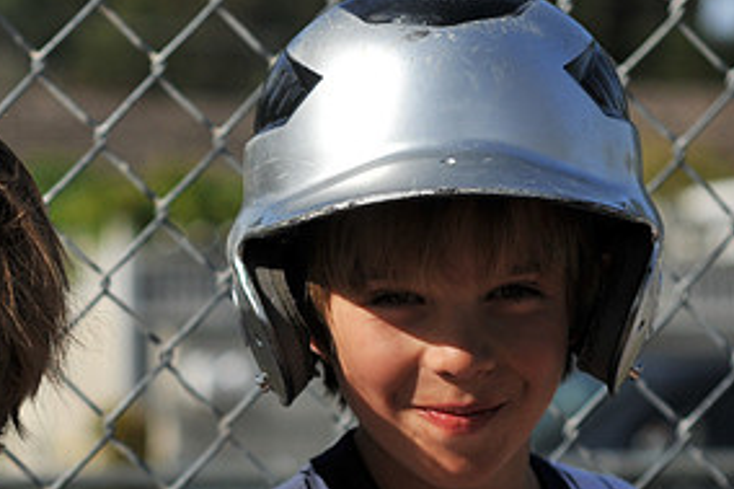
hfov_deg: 13.4
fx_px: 3118
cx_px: 132
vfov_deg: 8.9
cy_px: 410
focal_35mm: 153
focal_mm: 50
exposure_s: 1/8000
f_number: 2.8
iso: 200
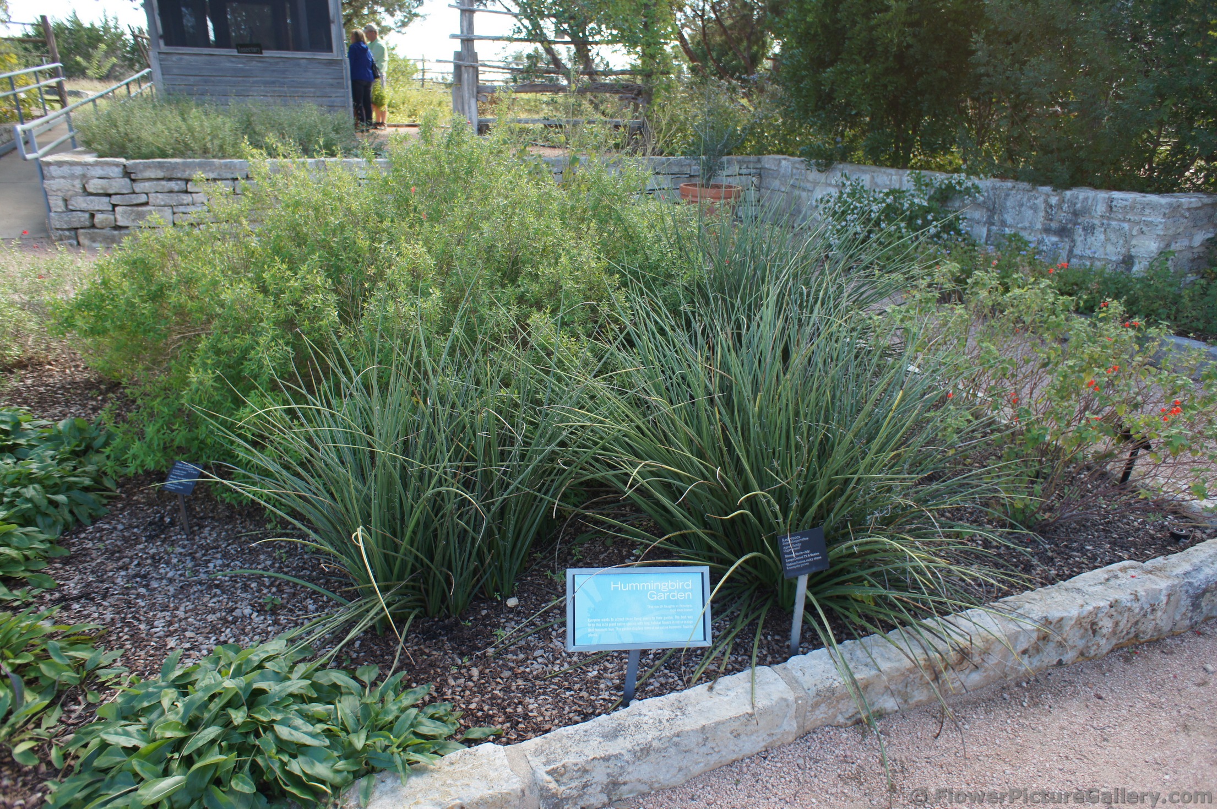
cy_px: 404
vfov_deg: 53.0
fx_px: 811
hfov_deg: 73.8
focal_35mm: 24
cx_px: 608
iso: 200
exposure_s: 1/200
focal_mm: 16
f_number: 4.5
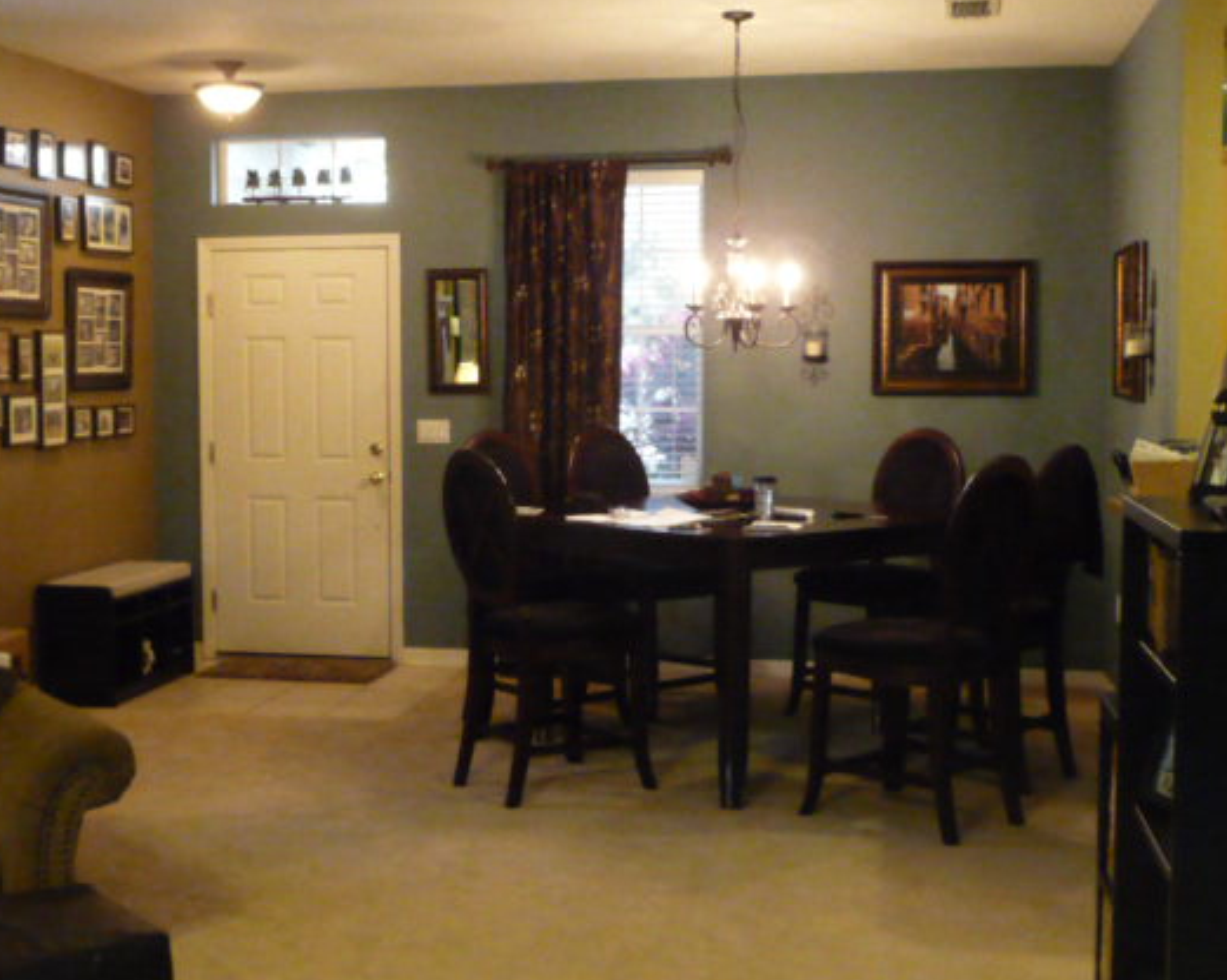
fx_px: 1742
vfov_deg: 31.4
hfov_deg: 38.7
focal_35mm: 48
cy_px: 452
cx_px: 492
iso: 800
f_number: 3.3
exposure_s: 1/20
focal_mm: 4.7
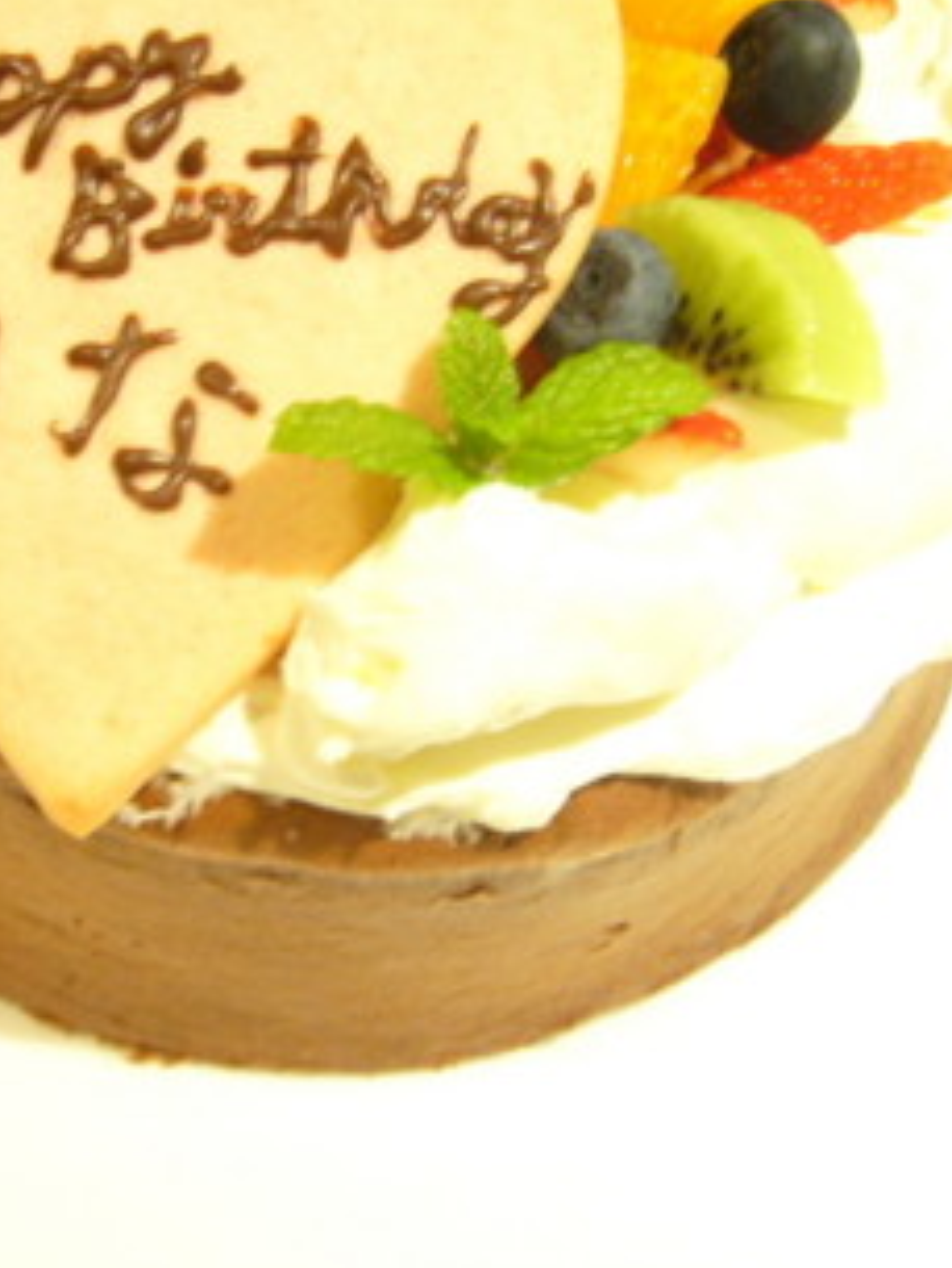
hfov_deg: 26.2
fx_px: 2015
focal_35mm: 55
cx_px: 224
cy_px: 536
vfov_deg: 34.9
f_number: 2.8
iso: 200
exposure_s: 1/15
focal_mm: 5.8
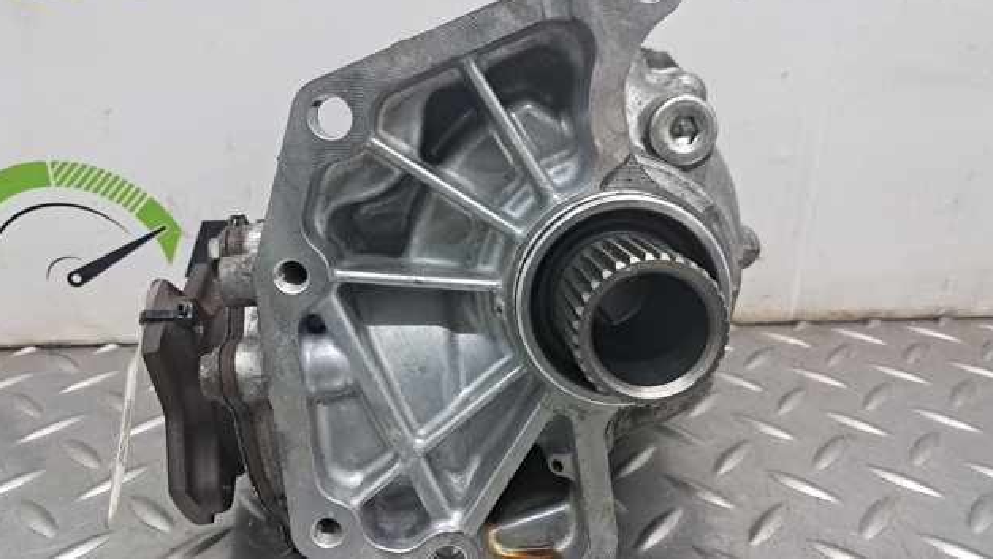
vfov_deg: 39.0
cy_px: 294
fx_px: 790
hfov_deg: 64.3
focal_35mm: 30
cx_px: 502
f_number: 1.8
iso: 160
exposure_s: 1/50
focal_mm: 4
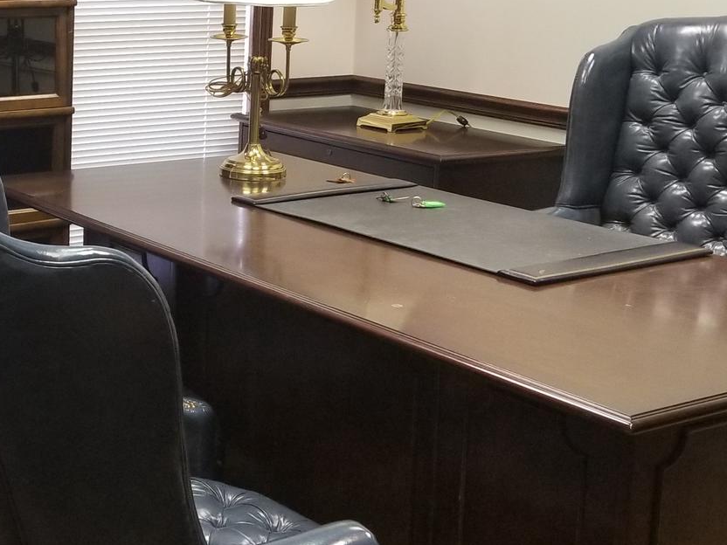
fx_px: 1344
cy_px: 150
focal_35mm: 64
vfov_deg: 22.8
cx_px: 35
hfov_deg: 28.7
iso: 160
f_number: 1.7
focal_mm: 4.25
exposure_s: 1/30
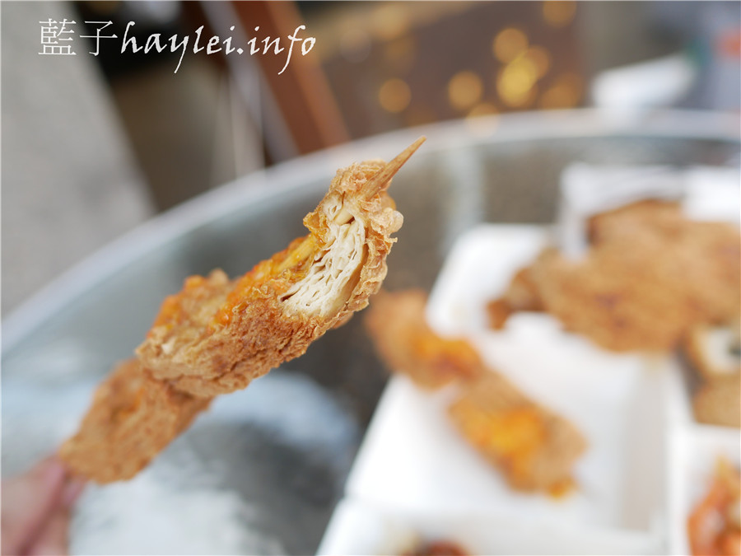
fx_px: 642
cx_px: 370
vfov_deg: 46.8
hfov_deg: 60.0
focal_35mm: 30
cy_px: 278
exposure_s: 1/200
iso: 200
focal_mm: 15
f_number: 2.2
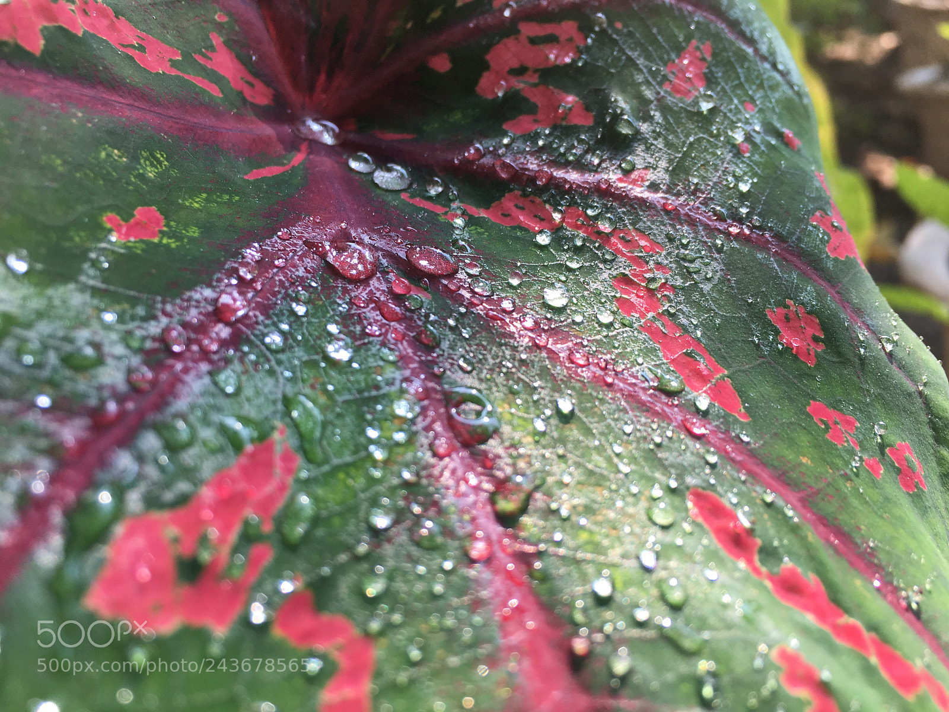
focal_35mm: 29
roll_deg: +4.0
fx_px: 795
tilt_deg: -25.8
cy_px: 356
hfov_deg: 61.7
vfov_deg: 48.2
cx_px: 474
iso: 25
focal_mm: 4.15
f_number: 2.2
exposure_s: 1/221
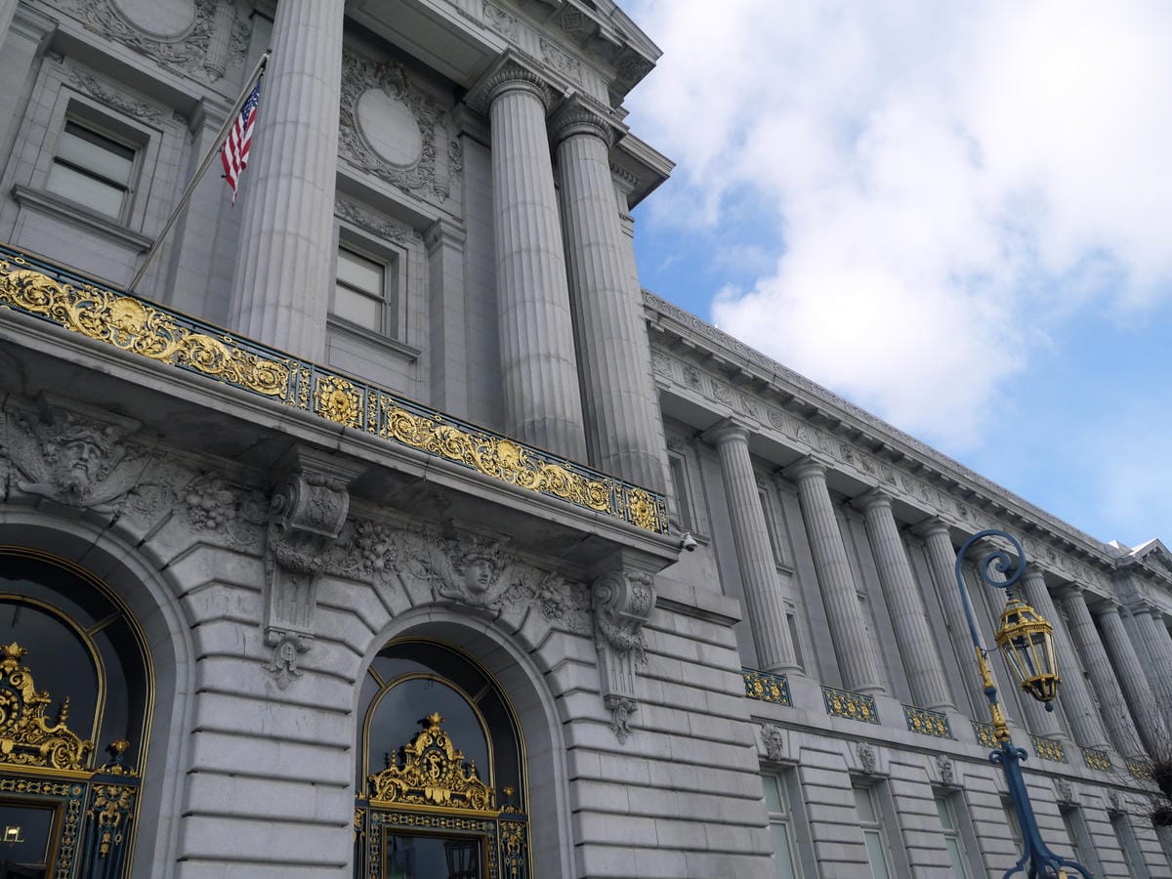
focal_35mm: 28
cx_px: 586
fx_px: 948
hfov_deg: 63.4
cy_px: 440
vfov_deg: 49.7
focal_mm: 14
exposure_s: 1/320
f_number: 7.1
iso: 160
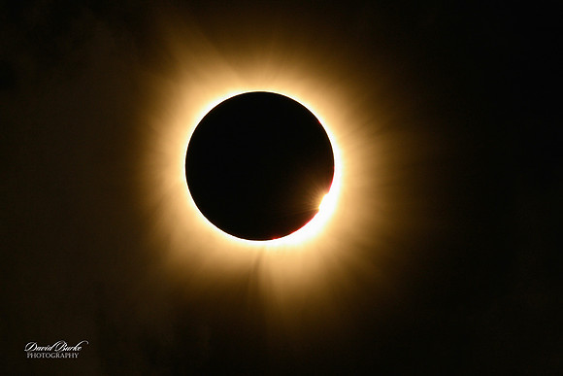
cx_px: 244
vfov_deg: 1.4
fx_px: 15418
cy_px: 229
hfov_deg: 2.1
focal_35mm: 986
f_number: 8
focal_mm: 600
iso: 400
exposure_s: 1/60
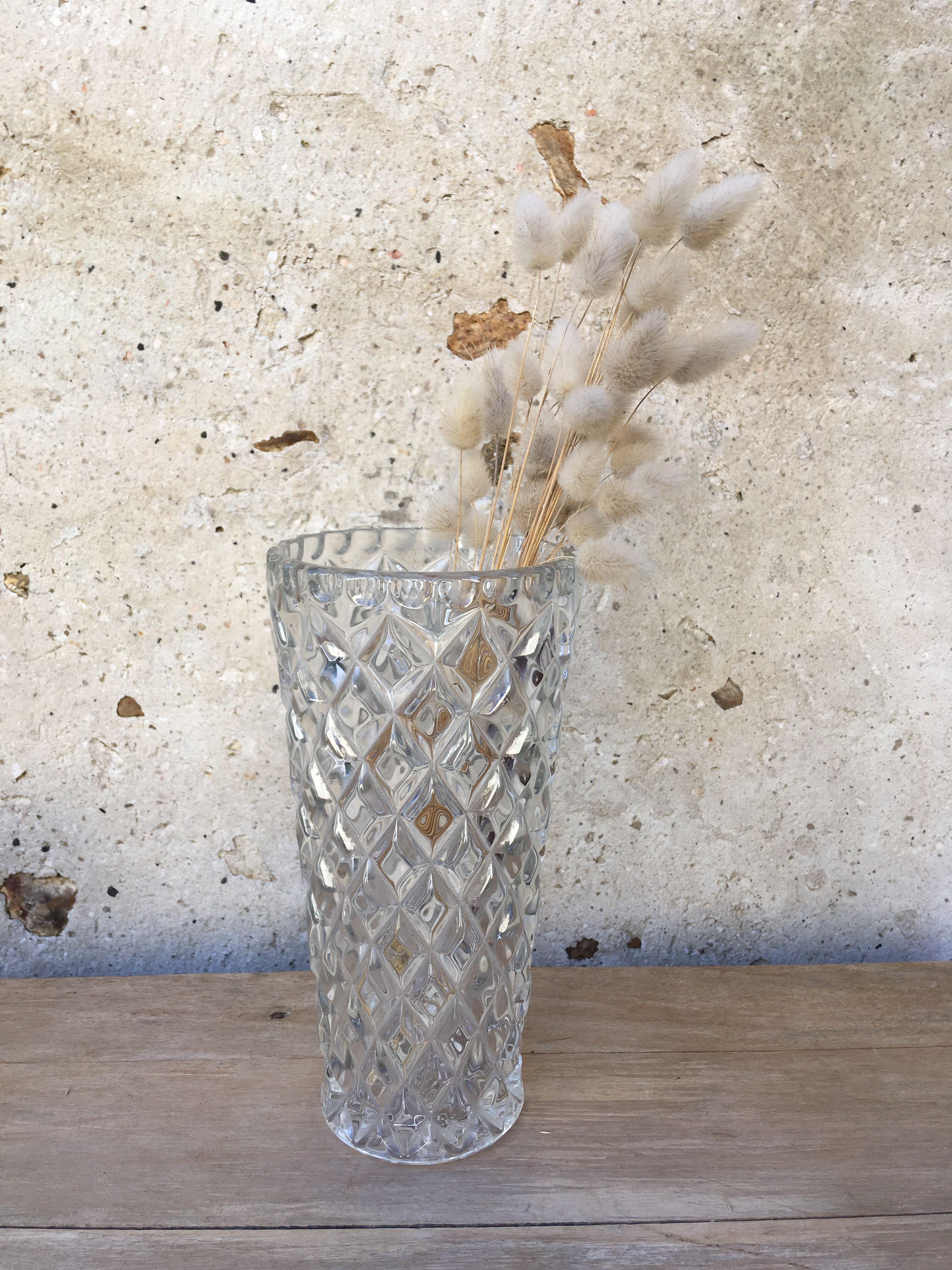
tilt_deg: -10.4
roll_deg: -0.1
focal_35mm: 29
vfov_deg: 61.7
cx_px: 476
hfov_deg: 48.2
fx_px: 1063
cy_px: 635
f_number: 2.2
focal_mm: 4.15
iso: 25
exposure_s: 1/171
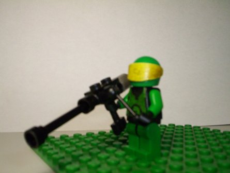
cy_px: 86
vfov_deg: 37.9
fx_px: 253
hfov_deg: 48.9
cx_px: 115
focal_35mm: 38
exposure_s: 1/81.1
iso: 140
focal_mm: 4.99
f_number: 4.5
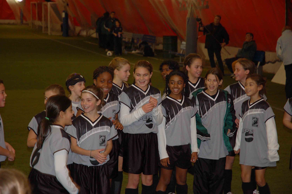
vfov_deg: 13.0
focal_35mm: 105
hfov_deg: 19.5
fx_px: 851
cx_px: 146
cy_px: 97
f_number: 4.5
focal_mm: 70
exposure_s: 1/60
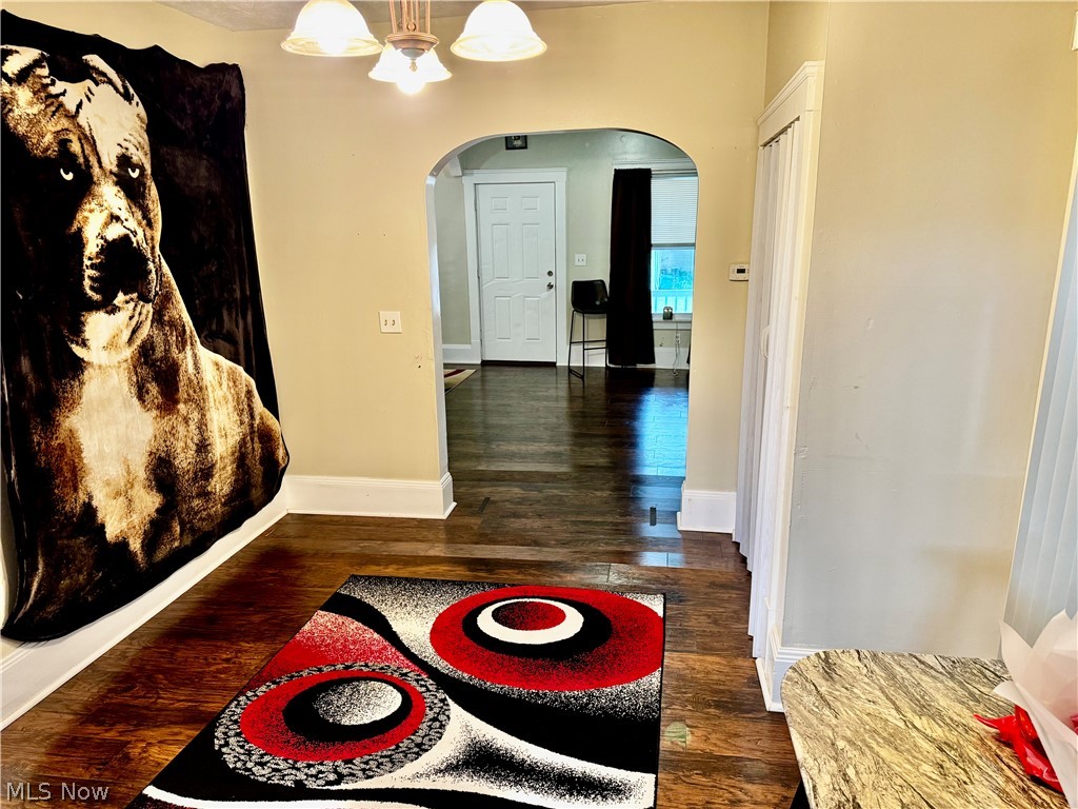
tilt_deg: -14.8
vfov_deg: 56.8
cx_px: 539
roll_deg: +0.6
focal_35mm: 24
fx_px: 747
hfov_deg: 71.6
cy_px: 404
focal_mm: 6.76
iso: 320
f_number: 1.78
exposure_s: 1/60
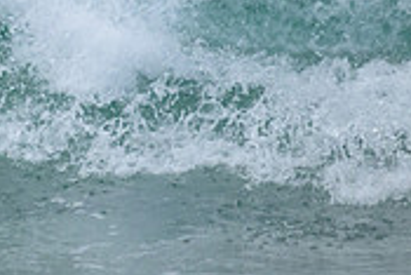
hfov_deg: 0.8
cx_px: -228
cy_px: -133
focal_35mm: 2654
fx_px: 30324
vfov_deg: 0.5
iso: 3600
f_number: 11
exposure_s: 1/1250
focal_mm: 800
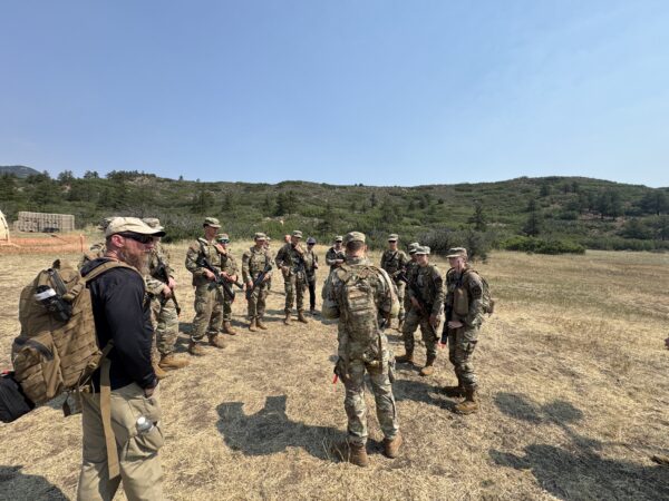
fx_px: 271
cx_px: 334
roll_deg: -0.7
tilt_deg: +1.0
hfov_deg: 102.1
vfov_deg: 85.7
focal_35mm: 14
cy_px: 250
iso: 50
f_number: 2.2
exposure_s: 1/1477
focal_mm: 2.22
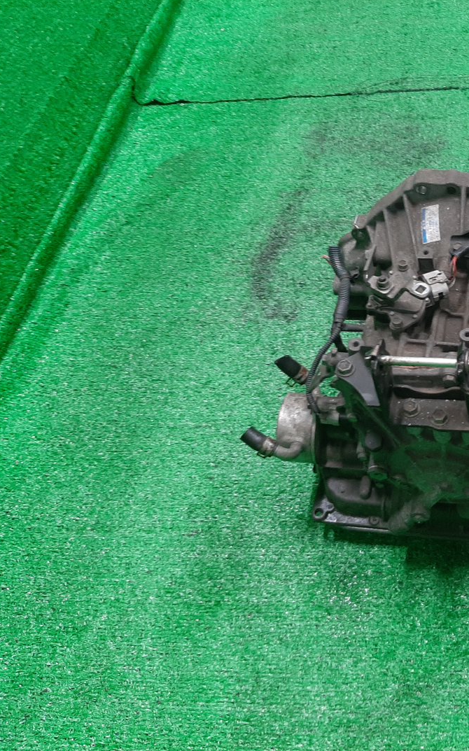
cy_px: 374
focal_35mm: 37
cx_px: 449
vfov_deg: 52.8
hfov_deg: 32.2
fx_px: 757
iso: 152
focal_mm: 3.93
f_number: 1.7
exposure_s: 1/50
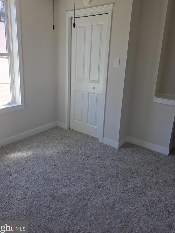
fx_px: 175
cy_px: 103
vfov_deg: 67.1
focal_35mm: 26
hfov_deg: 53.1
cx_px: 84
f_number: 1.7
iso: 40
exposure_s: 1/180
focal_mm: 6.25
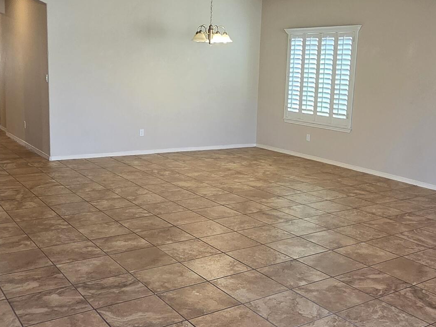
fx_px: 466
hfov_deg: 50.0
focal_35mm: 37
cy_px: 151
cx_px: 245
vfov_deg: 38.7
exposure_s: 1/60
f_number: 2.2
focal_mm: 2.2
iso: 200
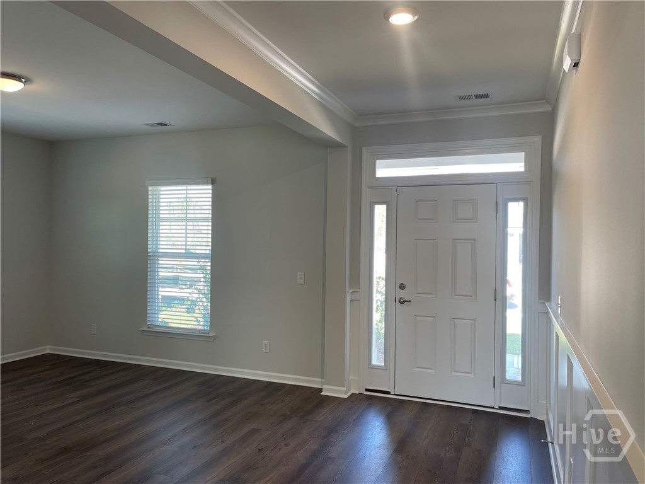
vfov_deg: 54.9
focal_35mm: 25
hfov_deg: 69.4
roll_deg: -0.5
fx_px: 466
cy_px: 242
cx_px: 322
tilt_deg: -0.3
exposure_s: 1/120
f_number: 1.6
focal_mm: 5.1
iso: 64
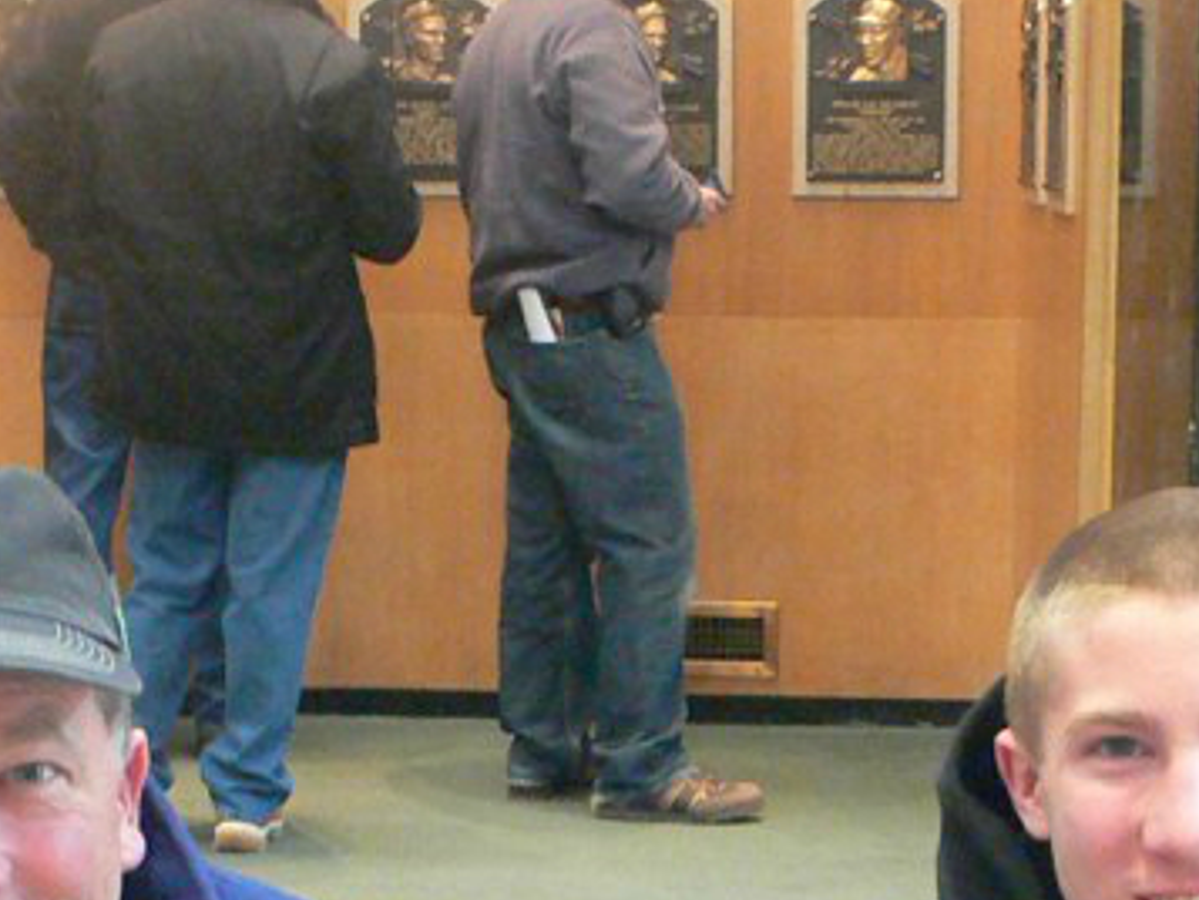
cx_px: 564
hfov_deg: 17.6
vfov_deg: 13.1
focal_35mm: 112
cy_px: 819
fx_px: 3881
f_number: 2.8
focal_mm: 6.7
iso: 200
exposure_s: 1/6
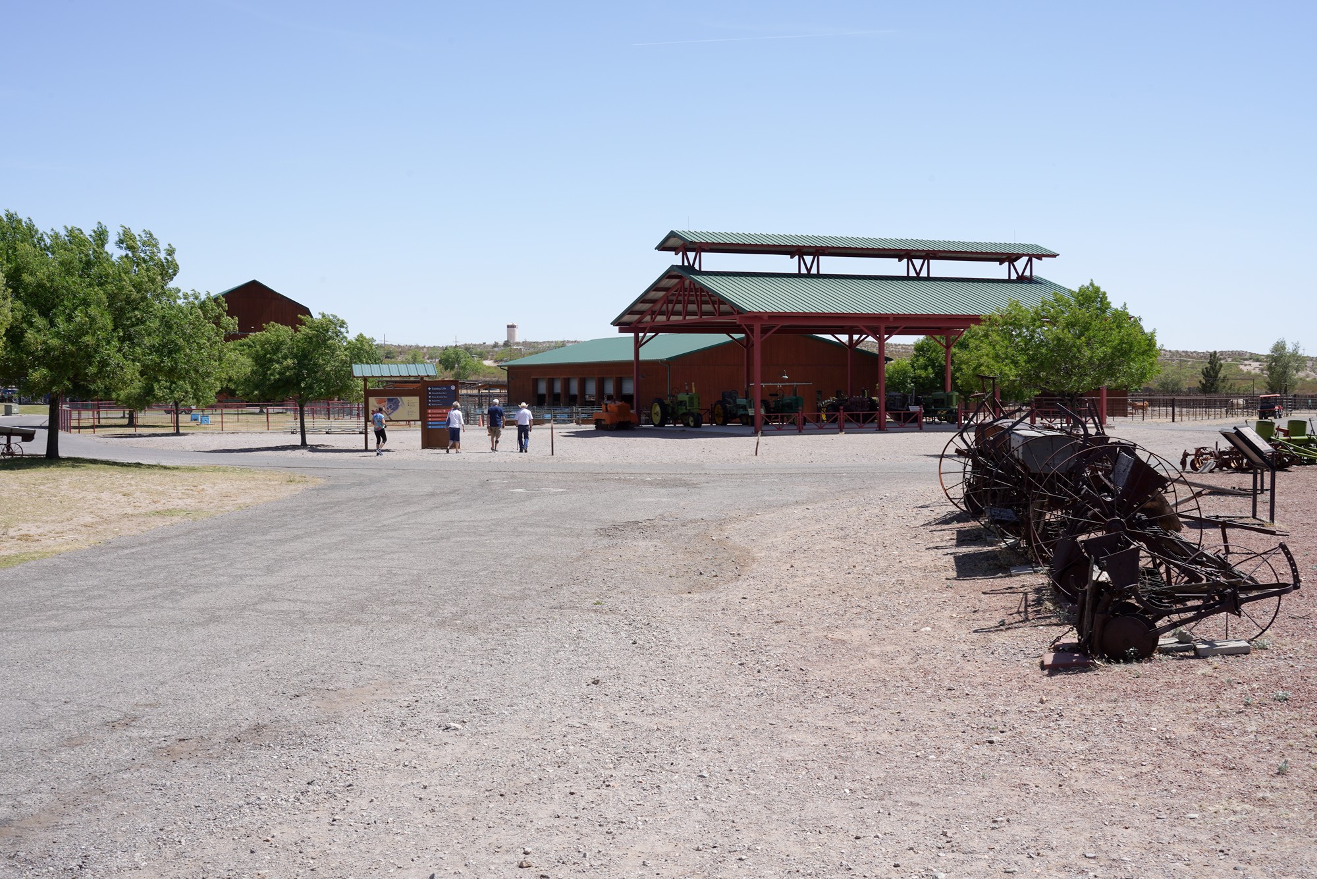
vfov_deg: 31.9
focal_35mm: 42
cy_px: 440
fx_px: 1537
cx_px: 658
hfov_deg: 46.4
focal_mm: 42
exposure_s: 1/100
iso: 100
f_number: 16
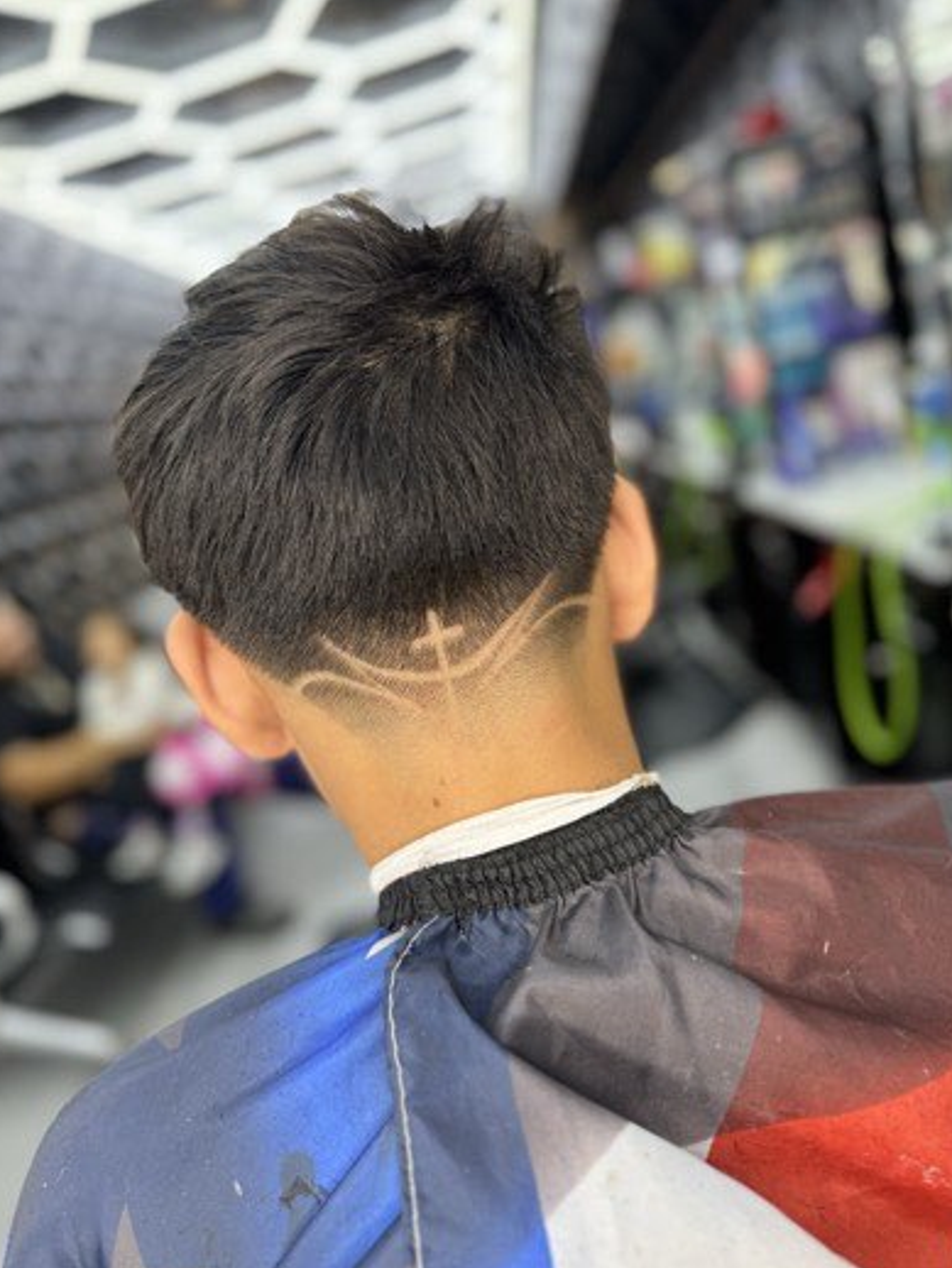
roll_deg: +17.0
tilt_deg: -13.0
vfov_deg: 69.4
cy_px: 619
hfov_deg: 54.9
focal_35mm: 25
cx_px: 478
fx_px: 916
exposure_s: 1/120
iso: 125
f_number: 1.78
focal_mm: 6.76
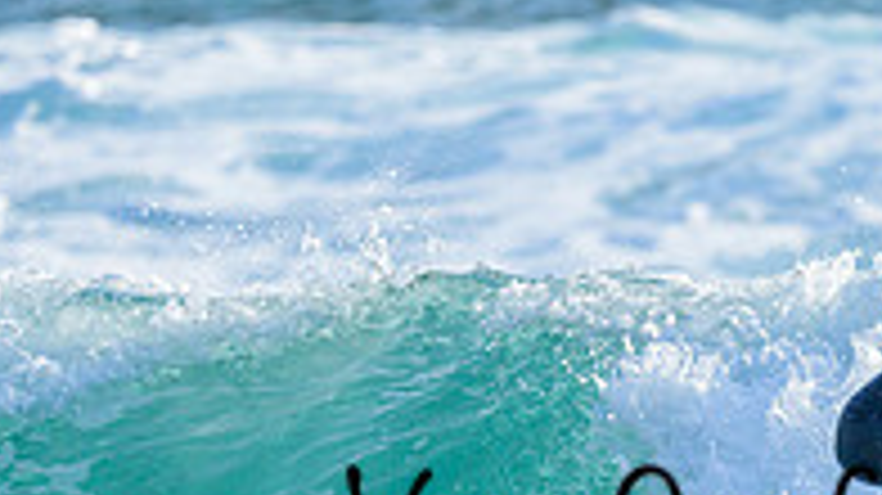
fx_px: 57992
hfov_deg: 0.9
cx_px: 810
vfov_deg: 0.5
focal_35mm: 2481
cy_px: 497
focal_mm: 800
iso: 280
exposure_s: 1/2000
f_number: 6.3
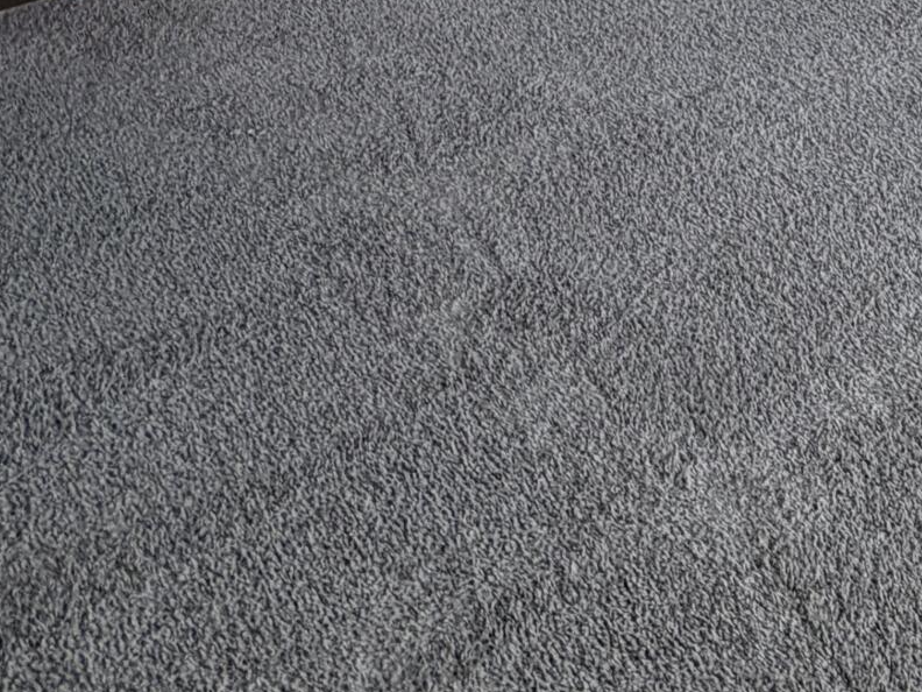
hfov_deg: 32.0
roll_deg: -0.1
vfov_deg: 20.6
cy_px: -509
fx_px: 1412
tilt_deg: -7.1
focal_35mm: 53
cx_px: 1012
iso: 80
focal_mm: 2.22
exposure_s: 1/120
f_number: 2.2
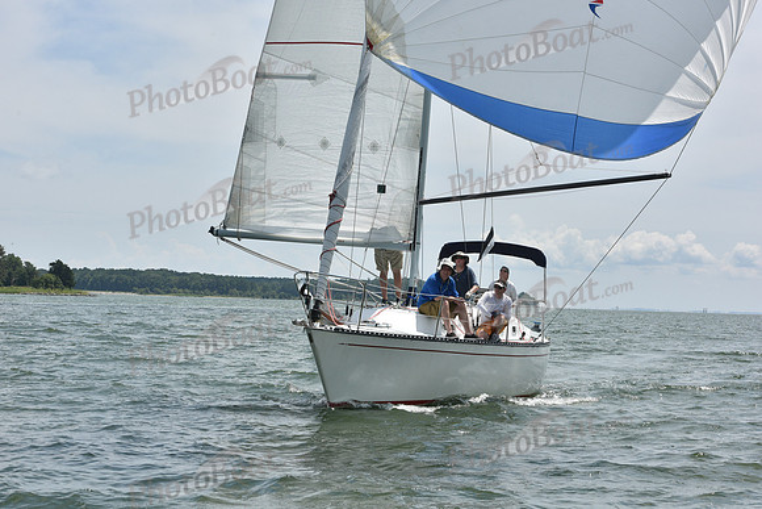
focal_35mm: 70
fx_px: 1482
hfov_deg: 28.8
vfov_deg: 19.5
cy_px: 254
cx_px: 381
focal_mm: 70
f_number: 11
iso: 320
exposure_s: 1/1000
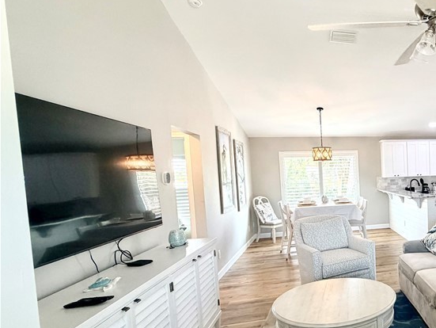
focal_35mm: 26
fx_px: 328
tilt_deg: -4.2
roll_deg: +2.1
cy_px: 193
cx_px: 404
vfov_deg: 52.8
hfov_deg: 56.5
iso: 320
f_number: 2.2
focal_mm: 2.22
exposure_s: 1/120
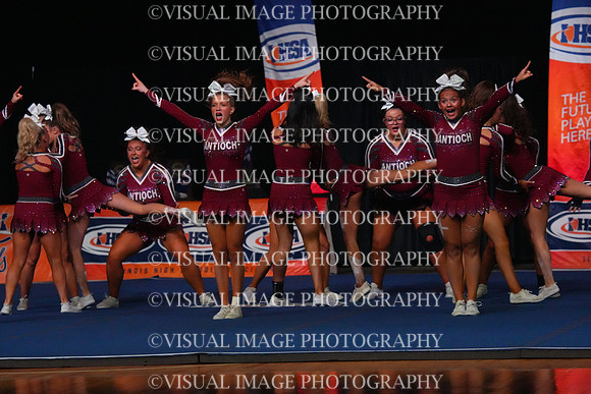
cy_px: 197
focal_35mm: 190
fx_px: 3120
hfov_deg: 10.8
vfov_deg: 7.2
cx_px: 296
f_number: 5.6
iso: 16000
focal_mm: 190
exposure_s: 1/1250
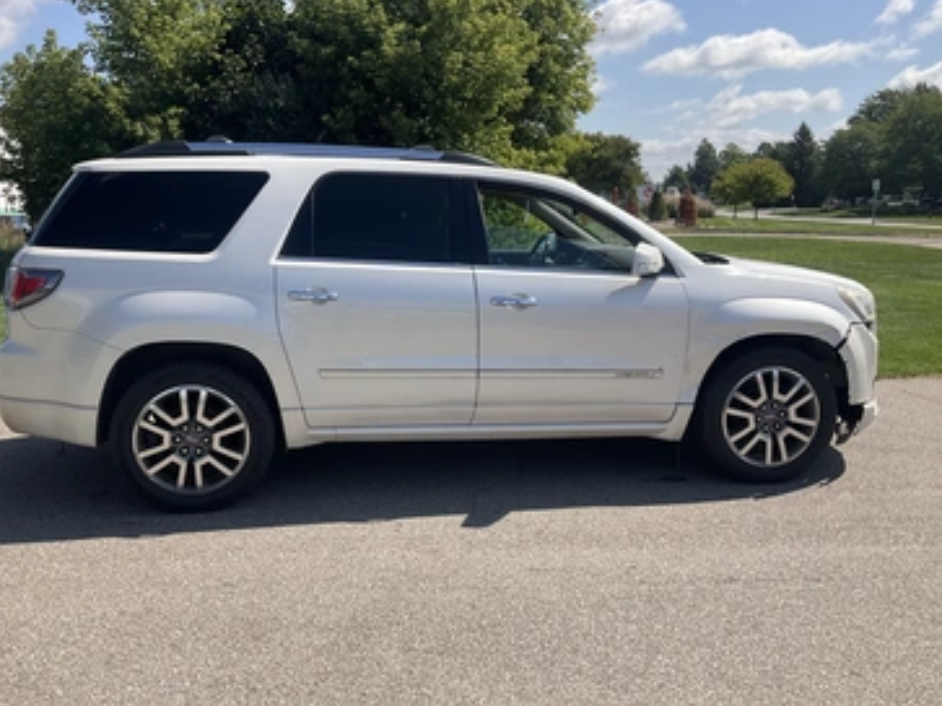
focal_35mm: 32
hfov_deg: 56.8
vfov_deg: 44.1
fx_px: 871
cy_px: 345
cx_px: 452
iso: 25
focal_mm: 3
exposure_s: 1/1786
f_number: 1.8
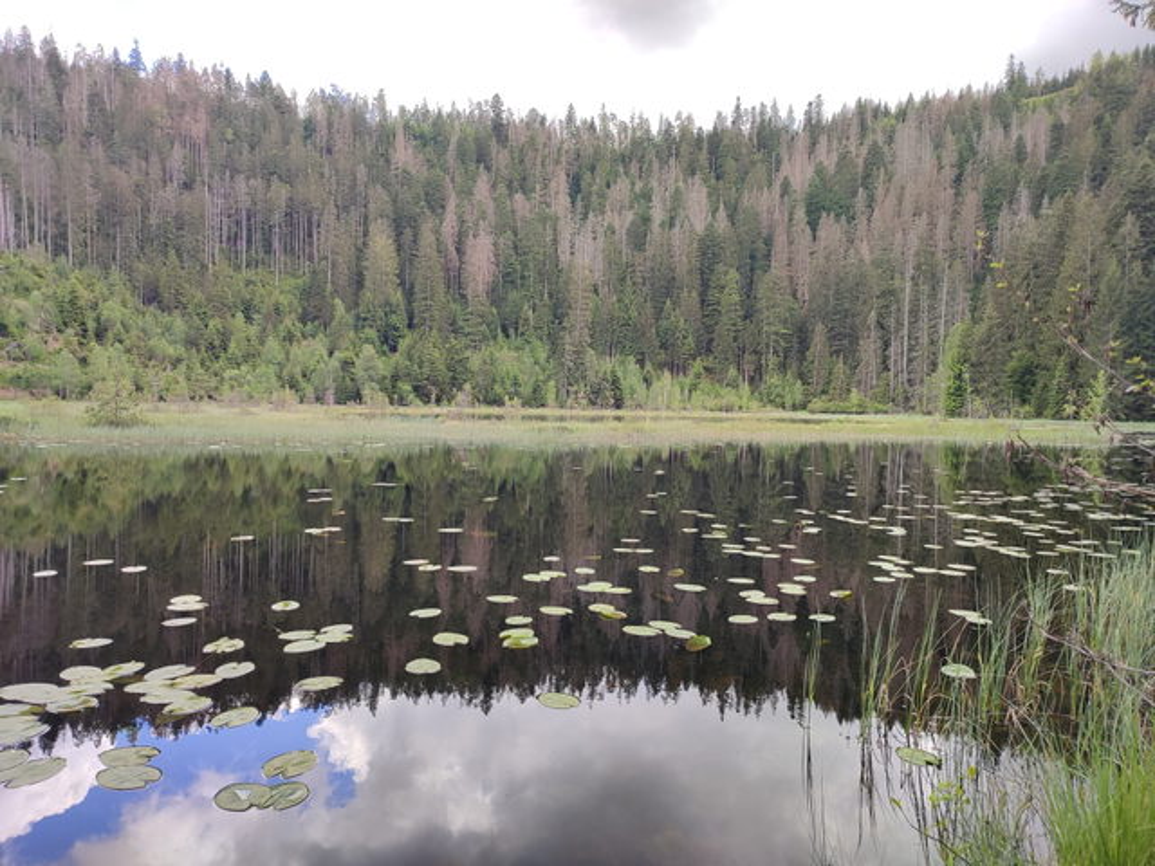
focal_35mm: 25
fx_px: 834
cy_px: 433
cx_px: 578
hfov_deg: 69.4
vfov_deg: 54.9
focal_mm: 6.04
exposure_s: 1/167
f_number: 1.9
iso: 50
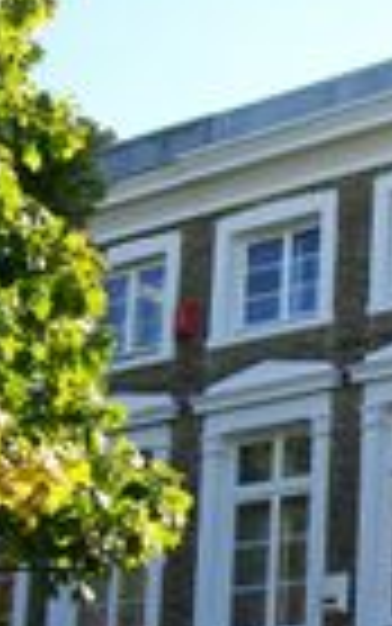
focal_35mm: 104
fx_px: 1776
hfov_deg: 12.3
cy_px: 540
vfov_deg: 19.7
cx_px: 487
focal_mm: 6.1
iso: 64
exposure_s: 1/400
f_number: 2.7
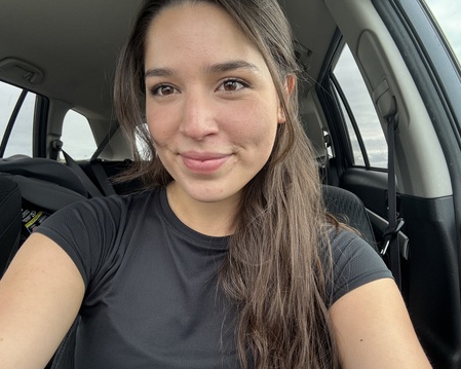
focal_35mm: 25
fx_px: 341
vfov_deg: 56.8
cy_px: 187
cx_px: 238
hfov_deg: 68.1
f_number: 1.9
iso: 25
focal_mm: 2.69
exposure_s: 1/122
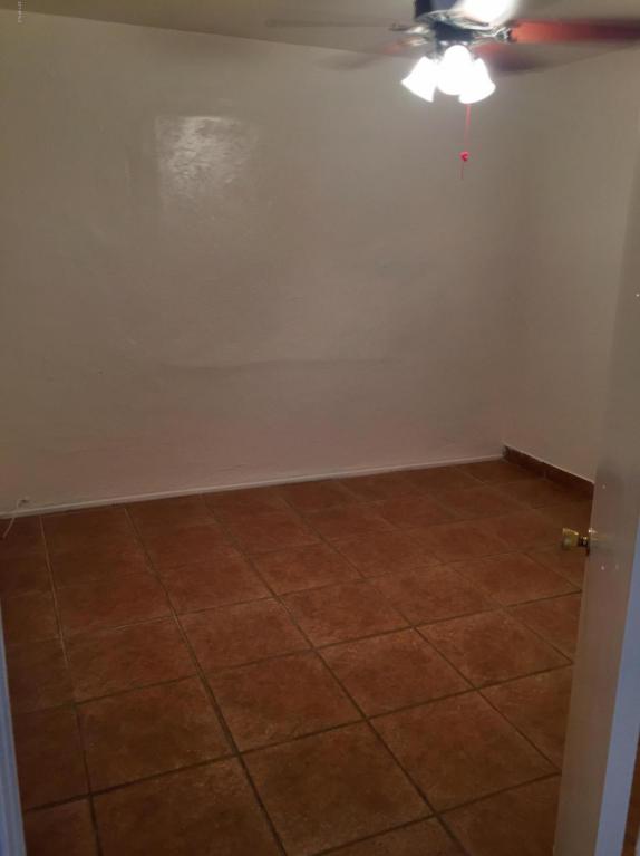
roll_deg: -0.6
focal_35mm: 29
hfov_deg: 48.2
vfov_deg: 61.7
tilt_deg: -12.4
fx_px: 716
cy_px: 428
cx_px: 320
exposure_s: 1/30
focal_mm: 4.15
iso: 50
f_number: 2.2
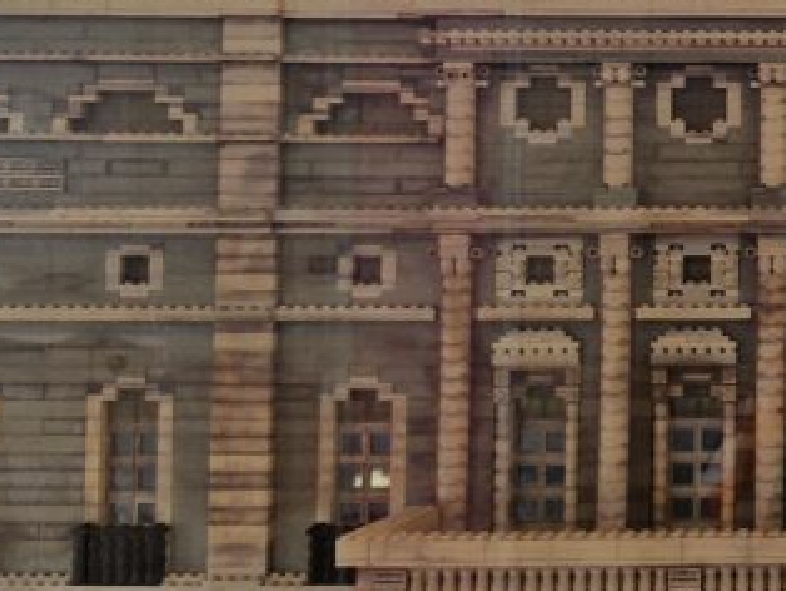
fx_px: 1704
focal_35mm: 75
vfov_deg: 19.3
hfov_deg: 23.8
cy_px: 63
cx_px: 926
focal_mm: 5.54
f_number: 1.8
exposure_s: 1/120
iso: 160
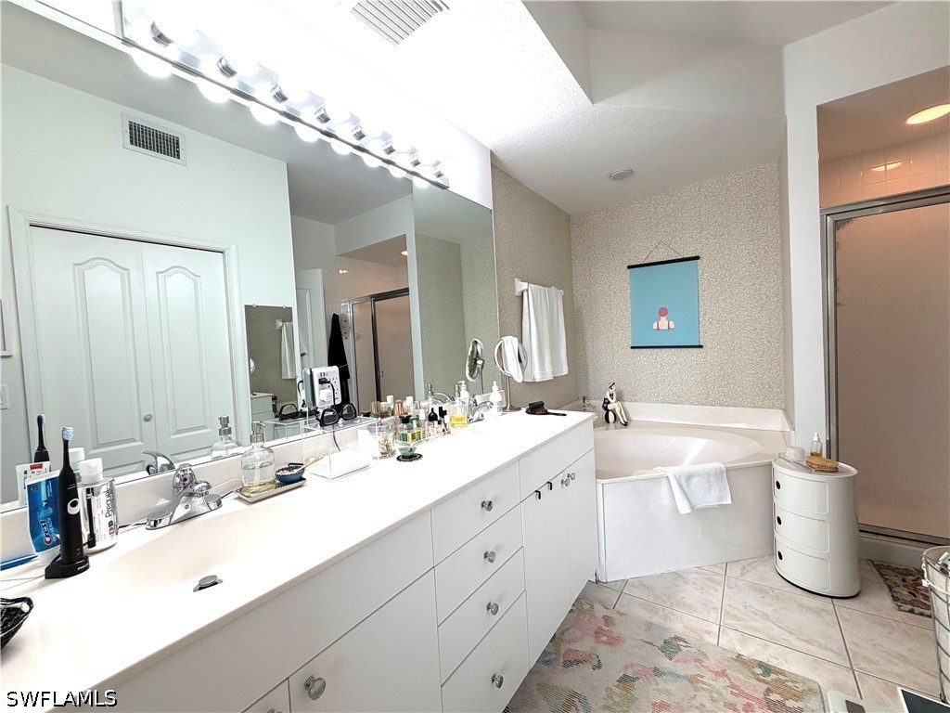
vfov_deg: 85.7
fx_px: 384
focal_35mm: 14
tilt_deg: -2.0
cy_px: 356
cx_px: 475
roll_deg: +3.2
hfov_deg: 102.1
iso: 160
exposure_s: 1/120
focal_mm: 2.22
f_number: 2.2
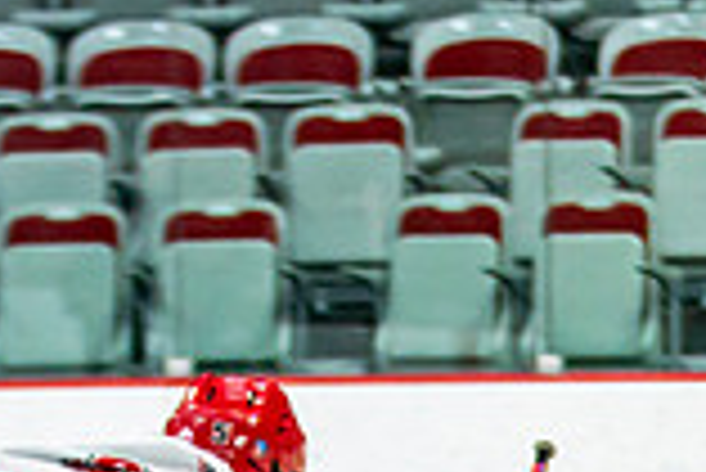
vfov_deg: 2.9
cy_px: 1281
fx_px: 9265
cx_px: 1089
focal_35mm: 472
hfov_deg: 4.3
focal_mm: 75
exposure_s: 1/640
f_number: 2.8
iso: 500
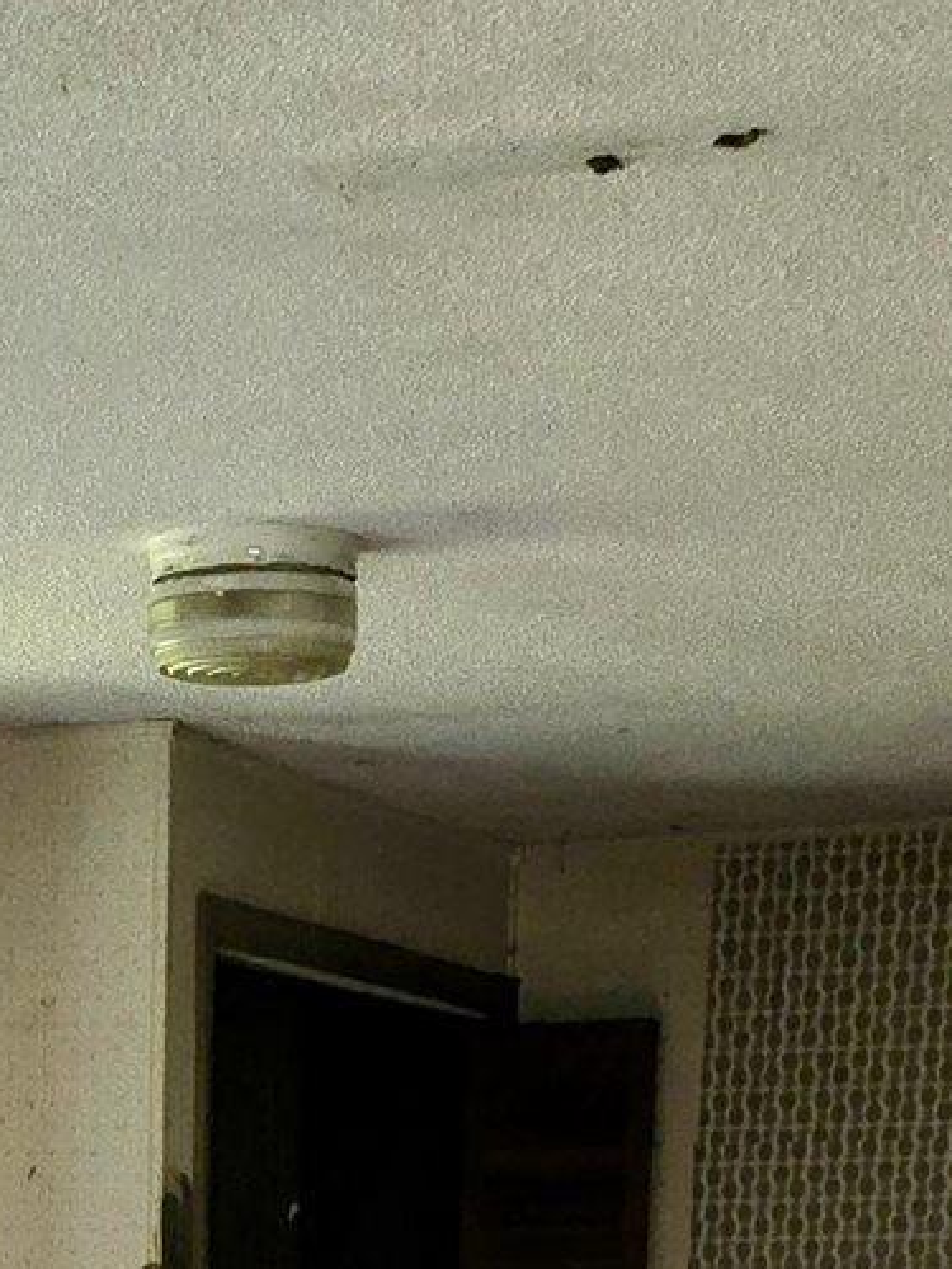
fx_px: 3887
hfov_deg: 13.9
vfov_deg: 15.0
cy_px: 2551
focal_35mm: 106
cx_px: 135
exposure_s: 1/40
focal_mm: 6.3
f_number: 1.7
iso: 125
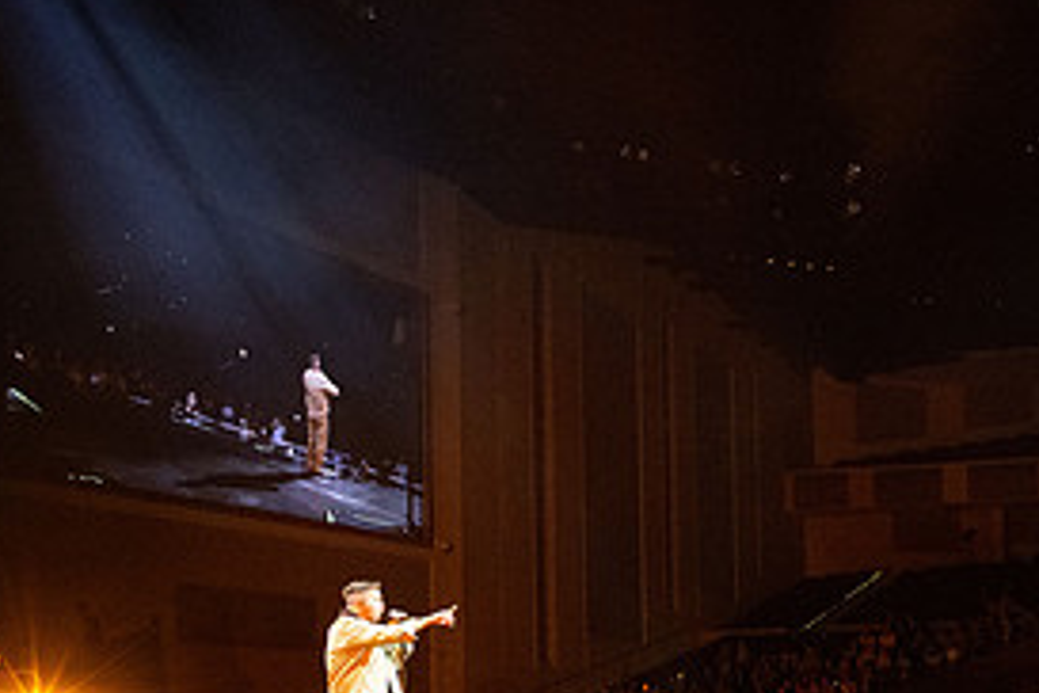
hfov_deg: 34.7
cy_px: 683
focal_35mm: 51
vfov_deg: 25.3
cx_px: 1077
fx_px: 1472
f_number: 4
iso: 5000
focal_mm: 24
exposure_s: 1/100
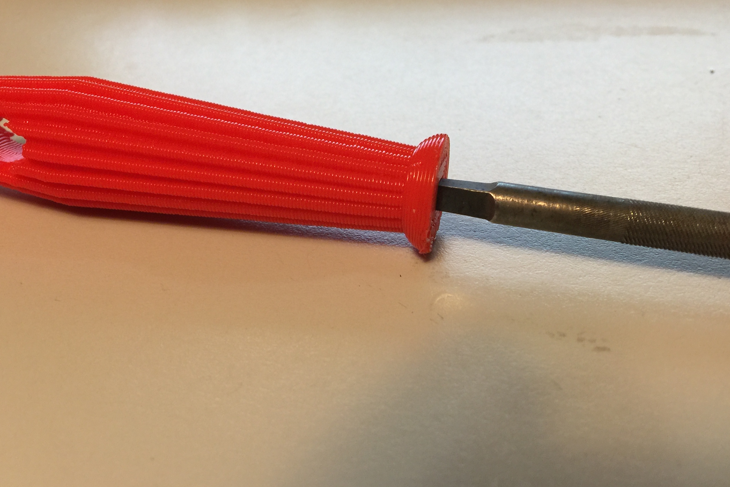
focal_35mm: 39
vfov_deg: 34.2
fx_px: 791
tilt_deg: -33.9
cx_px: 346
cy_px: 212
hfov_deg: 49.5
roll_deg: +2.2
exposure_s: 1/15
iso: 50
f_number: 2.2
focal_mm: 4.15
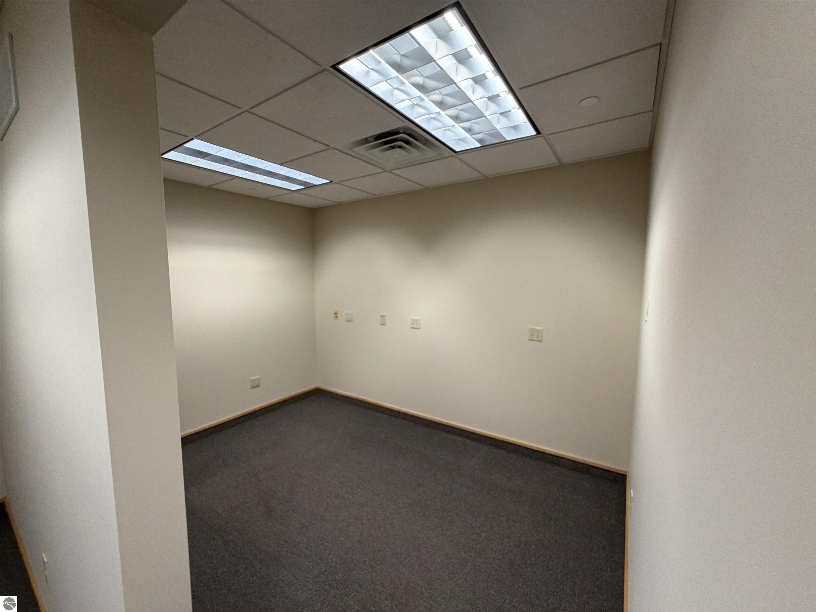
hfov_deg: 102.1
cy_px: 306
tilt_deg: -4.4
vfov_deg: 85.7
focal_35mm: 14
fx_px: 330
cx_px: 408
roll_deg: +0.3
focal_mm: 2.22
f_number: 2.2
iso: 200
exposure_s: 1/120
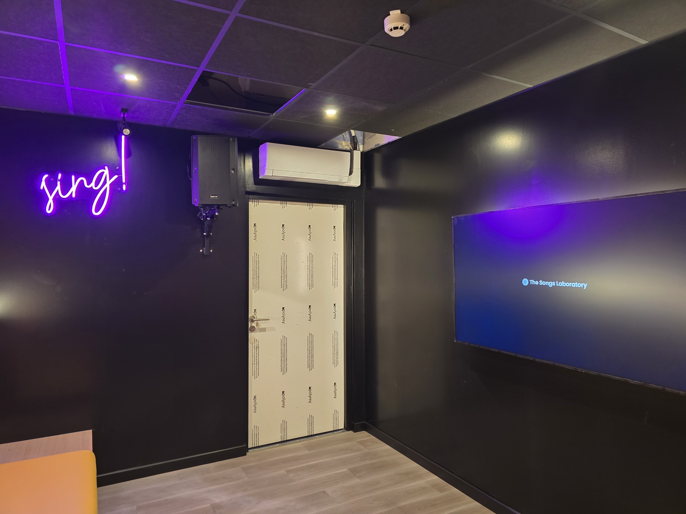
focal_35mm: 23
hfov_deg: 73.9
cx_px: 343
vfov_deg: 58.9
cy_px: 257
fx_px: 456
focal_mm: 6.3
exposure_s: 1/34.6
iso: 400
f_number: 1.7
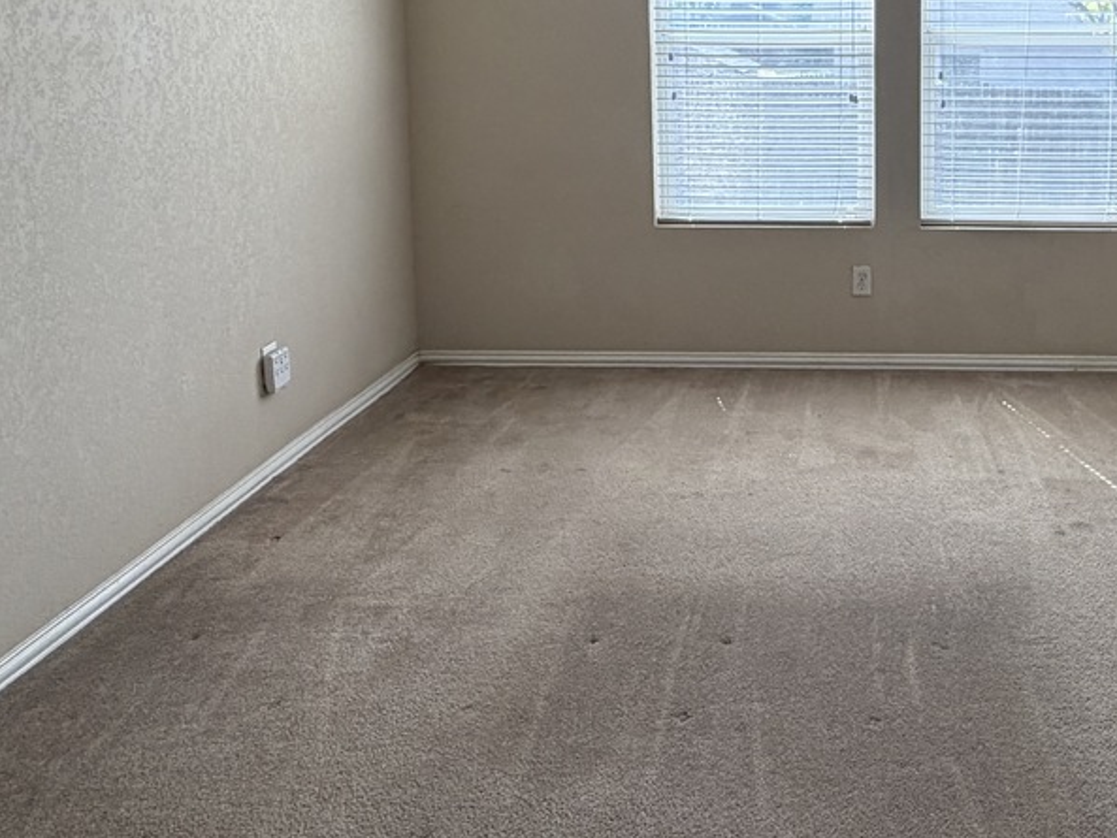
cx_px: 870
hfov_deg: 51.1
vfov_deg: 39.3
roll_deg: +0.5
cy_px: 107
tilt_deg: -6.0
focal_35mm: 34
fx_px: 1097
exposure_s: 1/121
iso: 100
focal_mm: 2.22
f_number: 2.2
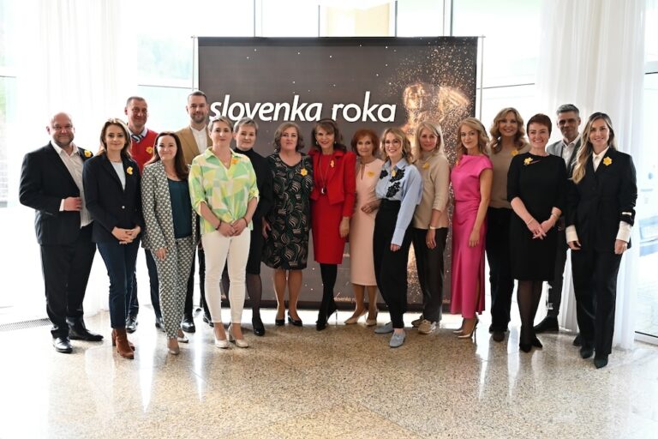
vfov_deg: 39.4
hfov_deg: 56.5
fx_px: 612
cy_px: 220
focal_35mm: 34
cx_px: 329
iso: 3200
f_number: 5.6
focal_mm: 33.5
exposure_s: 1/125
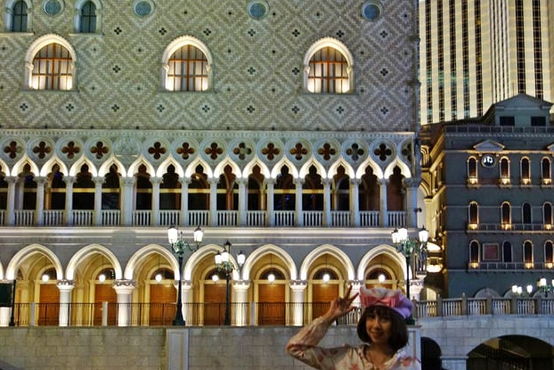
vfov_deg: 25.0
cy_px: 237
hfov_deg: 36.7
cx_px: 340
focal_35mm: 54
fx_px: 831
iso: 320
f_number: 1.8
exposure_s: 1/30
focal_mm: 10.4
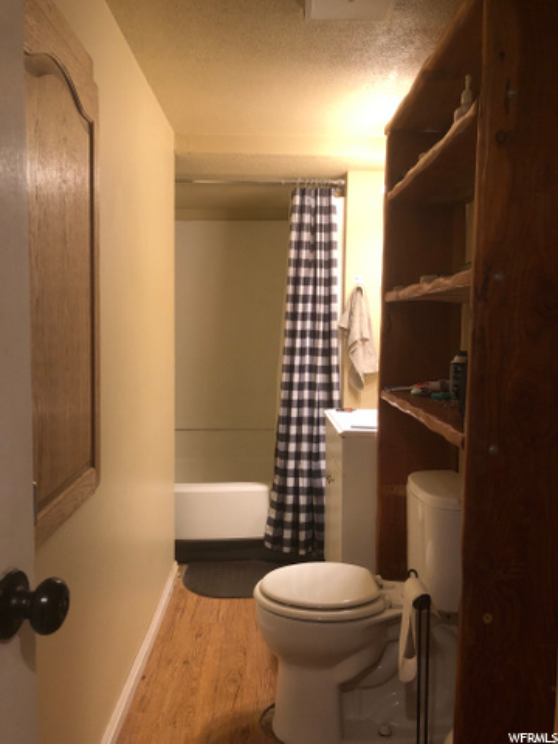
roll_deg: +0.4
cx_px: 279
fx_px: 602
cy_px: 372
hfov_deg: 49.7
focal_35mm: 28
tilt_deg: -4.5
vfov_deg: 63.4
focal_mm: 3.99
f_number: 1.8
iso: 80
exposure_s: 1/15
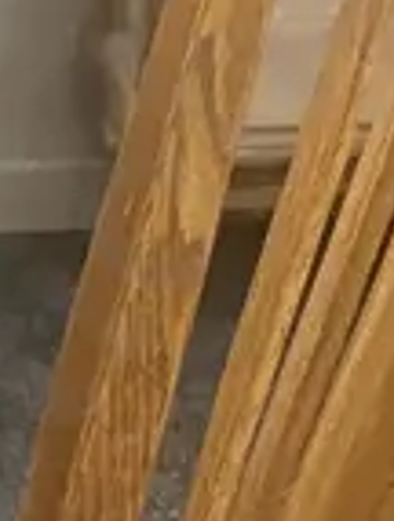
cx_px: -328
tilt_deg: -29.5
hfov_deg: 7.2
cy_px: 856
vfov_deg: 9.5
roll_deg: +2.6
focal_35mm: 200
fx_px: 3022
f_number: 1.8
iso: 320
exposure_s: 1/50
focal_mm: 3.99
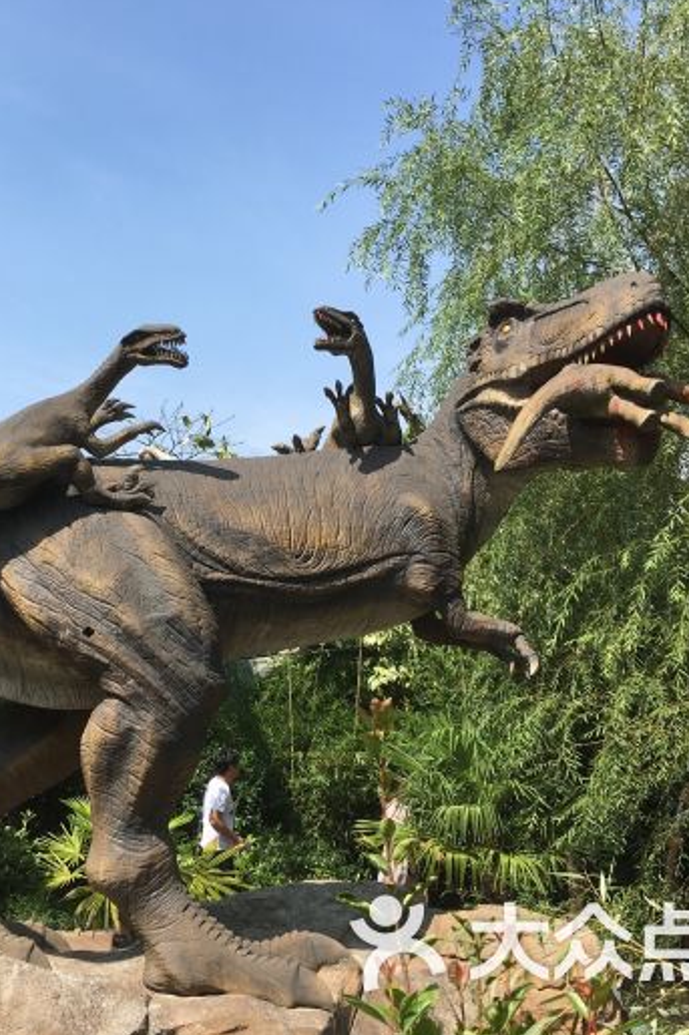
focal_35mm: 41
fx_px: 1178
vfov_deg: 47.4
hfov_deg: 31.9
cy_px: 520
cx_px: 151
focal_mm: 4.15
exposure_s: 1/1221
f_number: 2.2
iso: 25
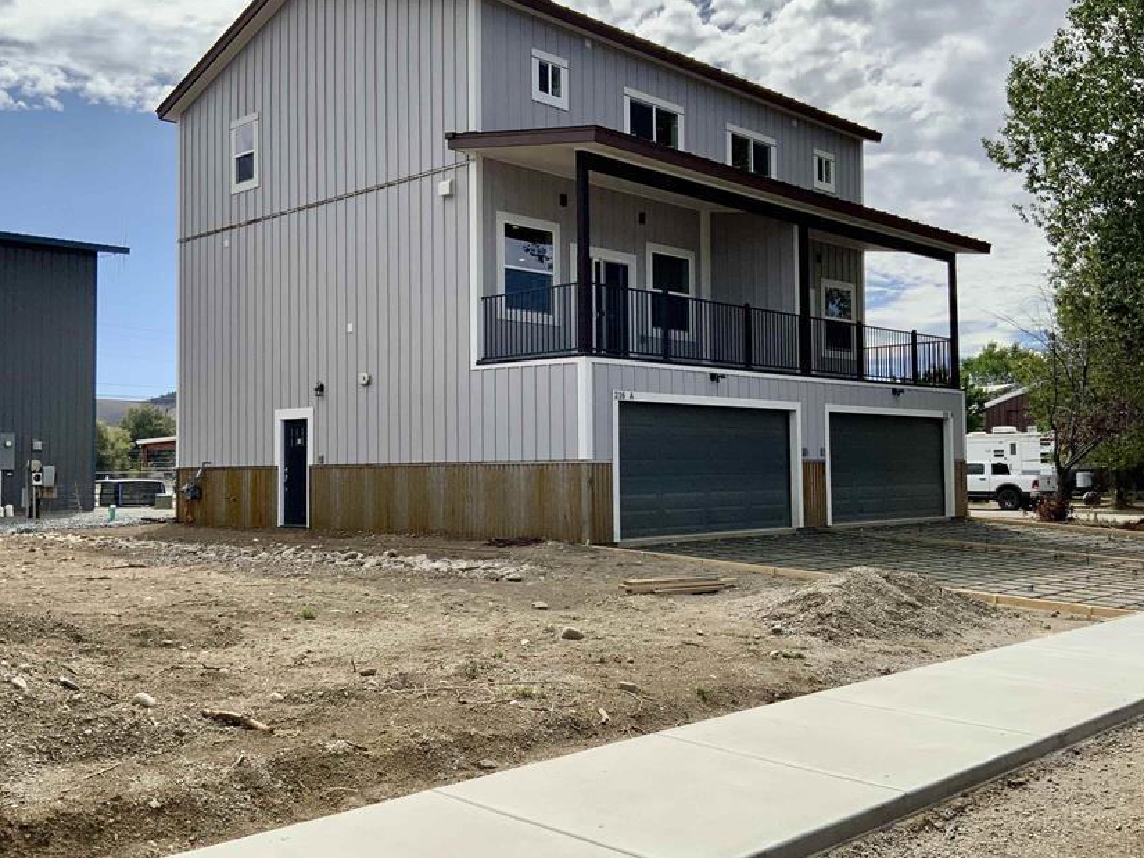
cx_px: 585
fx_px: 1190
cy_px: 416
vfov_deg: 39.7
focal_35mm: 36
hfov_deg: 51.3
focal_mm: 3
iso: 16
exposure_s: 1/2959
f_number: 1.8
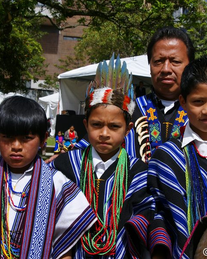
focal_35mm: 64
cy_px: 129
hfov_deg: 23.8
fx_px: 490
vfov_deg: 29.6
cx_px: 117
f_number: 8
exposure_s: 1/640
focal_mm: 30
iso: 200
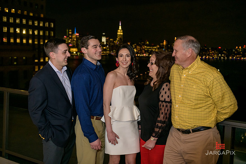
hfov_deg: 48.4
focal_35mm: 40
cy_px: 82
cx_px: 123
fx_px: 273
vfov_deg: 33.4
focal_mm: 40
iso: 1600
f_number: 3.2
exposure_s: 1/125
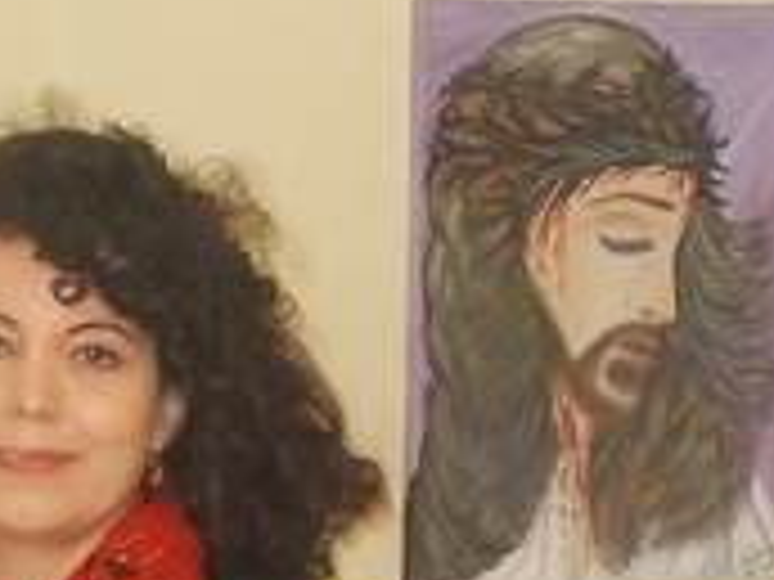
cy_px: 459
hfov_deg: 11.9
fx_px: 3667
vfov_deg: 9.0
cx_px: -7
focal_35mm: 164
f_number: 4.9
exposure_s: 1/30
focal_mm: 10.3
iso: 640
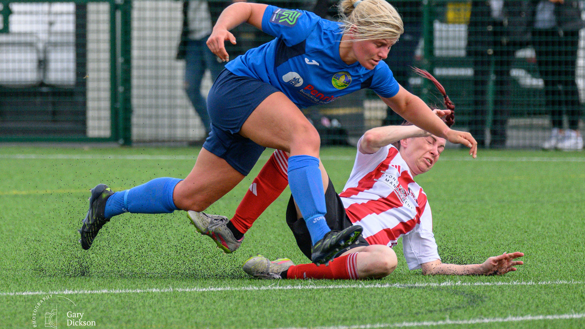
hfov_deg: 2.9
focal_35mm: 733
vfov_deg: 1.7
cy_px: -2
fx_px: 11369
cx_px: 178
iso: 1250
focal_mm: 280
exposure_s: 1/2000
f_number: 5.3
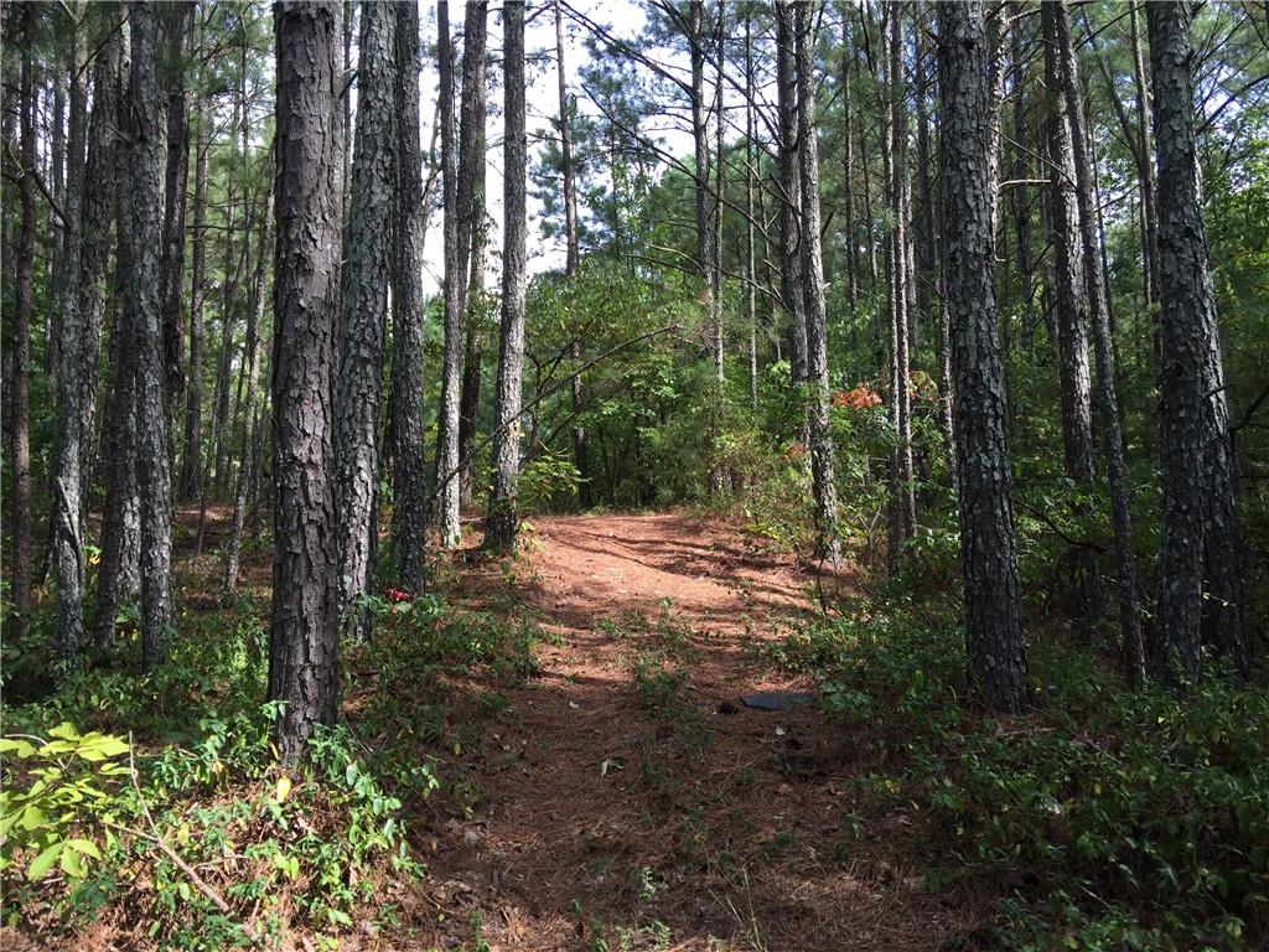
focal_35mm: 29
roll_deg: -0.4
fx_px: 1063
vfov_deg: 48.2
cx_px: 634
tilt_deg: +7.3
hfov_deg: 61.7
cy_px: 476
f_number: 2.2
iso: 32
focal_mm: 4.15
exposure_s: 1/210
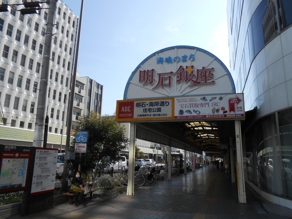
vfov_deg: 53.1
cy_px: 110
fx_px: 219
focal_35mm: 26
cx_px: 146
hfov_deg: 67.3
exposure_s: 1/800
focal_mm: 4.6
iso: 80
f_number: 3.5
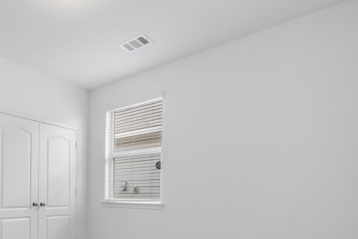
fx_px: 269
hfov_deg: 58.8
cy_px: 188
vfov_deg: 45.7
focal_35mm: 27
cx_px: 44
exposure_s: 2.5
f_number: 9
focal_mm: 14
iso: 250
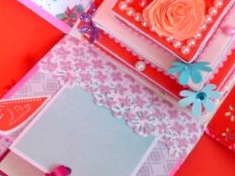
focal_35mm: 120
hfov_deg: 16.3
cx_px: 198
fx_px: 814
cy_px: 15
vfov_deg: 12.2
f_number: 2.8
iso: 400
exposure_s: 1/60
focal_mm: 8.4
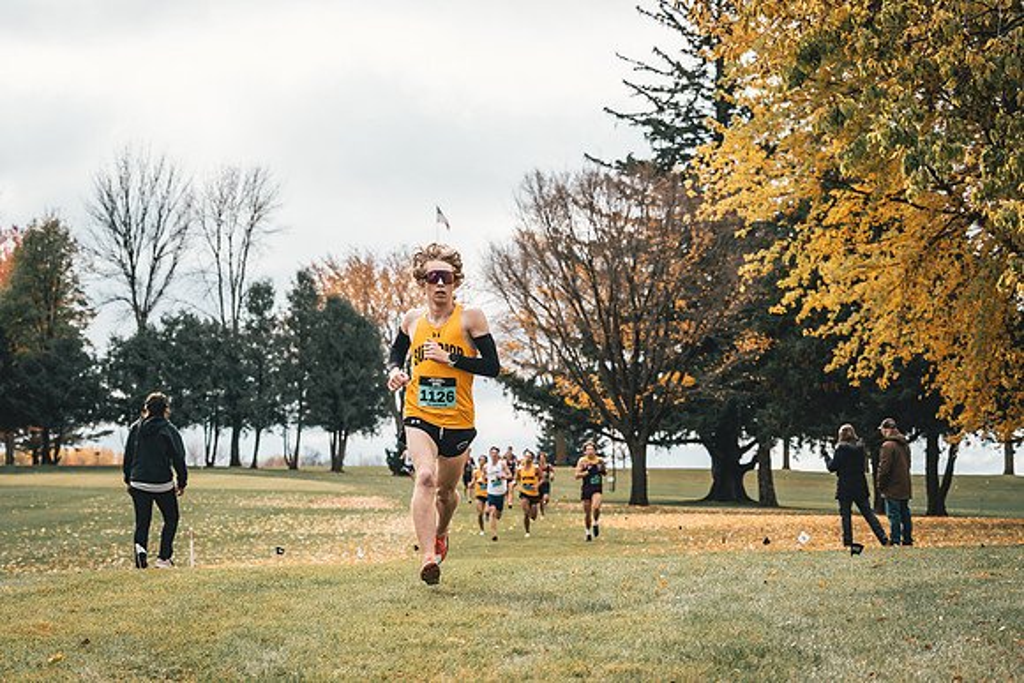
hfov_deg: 17.8
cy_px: 388
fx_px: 3266
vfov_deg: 11.9
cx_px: 436
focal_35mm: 115
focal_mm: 100
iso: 400
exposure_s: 1/1250
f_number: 6.3
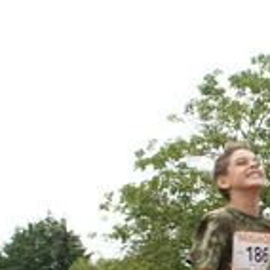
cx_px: 337
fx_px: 856
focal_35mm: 97
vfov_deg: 17.4
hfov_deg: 17.0
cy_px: 283
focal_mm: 20
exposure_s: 1/250
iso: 100
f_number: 5.6
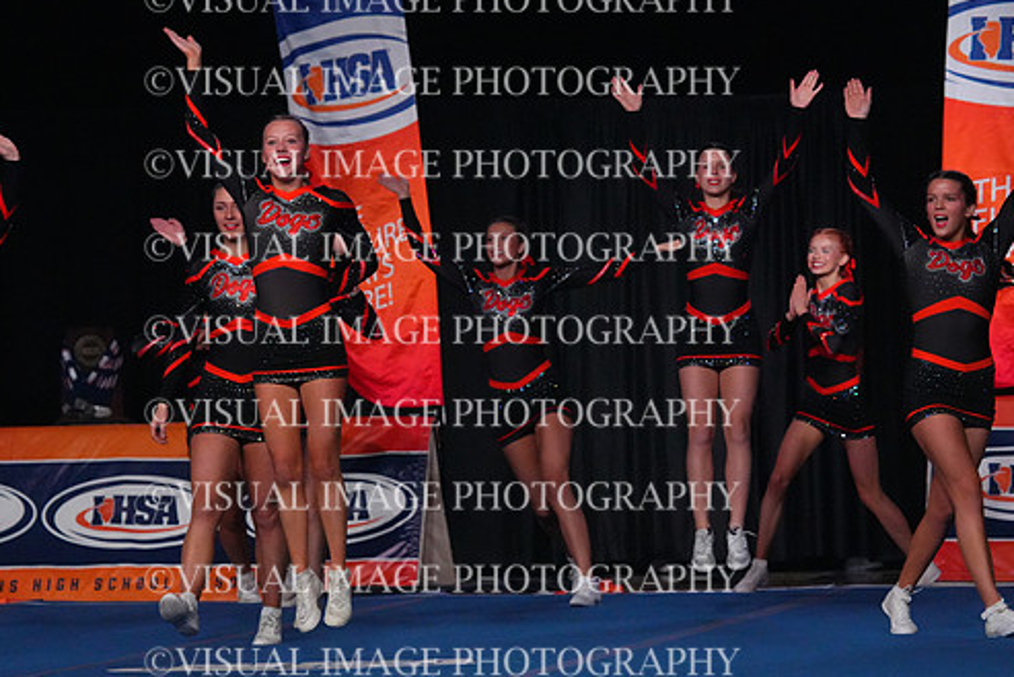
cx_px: 442
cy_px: 371
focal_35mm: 247
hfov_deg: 8.3
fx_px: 6959
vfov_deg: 5.6
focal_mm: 210
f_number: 5.6
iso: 16000
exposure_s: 1/1250
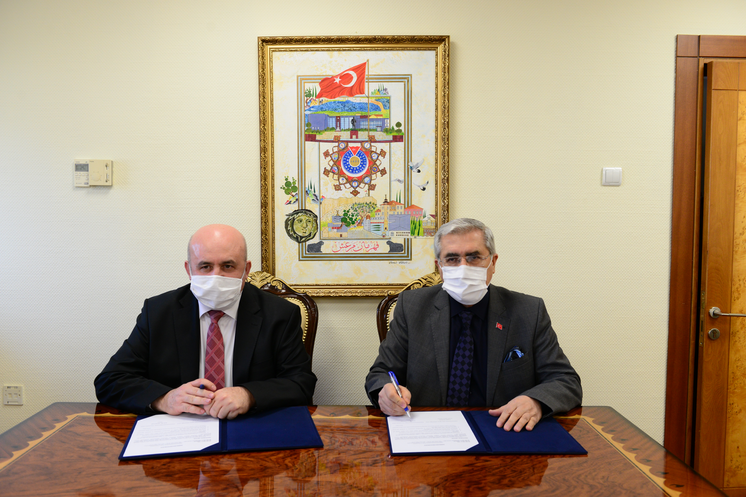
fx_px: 642
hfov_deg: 60.3
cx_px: 373
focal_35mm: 31
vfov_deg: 42.3
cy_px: 248
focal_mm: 31
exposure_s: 1/160
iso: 1250
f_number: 5
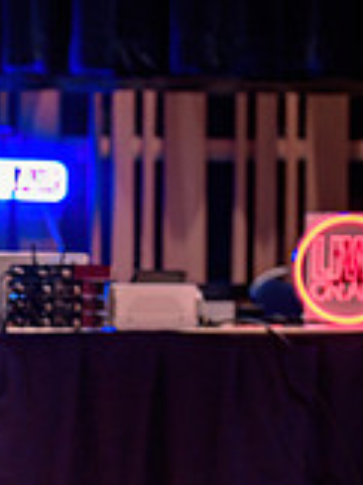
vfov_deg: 10.4
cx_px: -158
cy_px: 472
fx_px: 2646
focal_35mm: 189
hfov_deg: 7.7
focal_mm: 50
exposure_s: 1/250
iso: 1600
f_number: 1.4
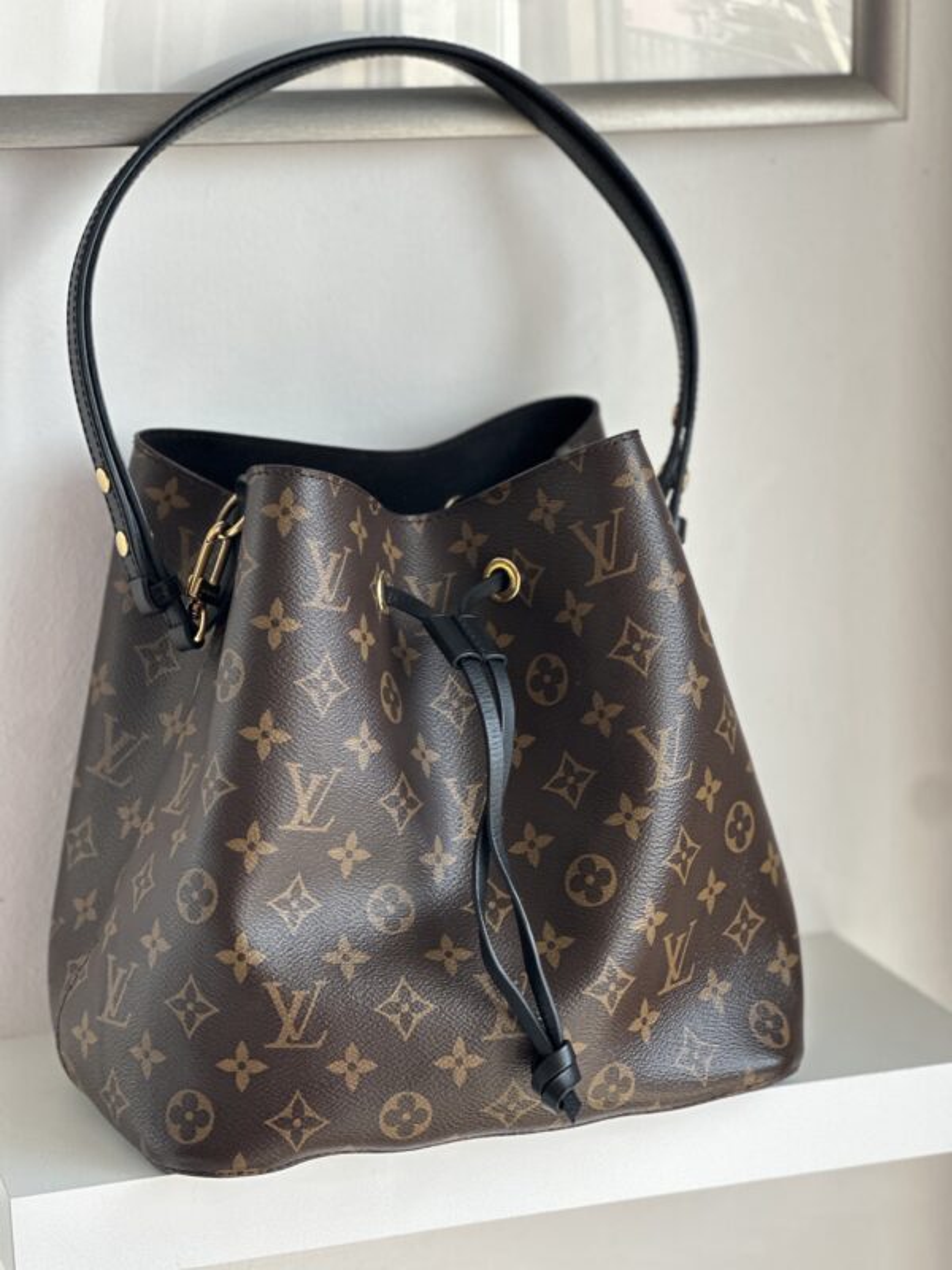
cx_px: 476
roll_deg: +0.4
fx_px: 2824
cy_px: 635
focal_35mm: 77
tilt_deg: -11.1
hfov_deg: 19.1
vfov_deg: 25.3
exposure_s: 1/121
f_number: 2.8
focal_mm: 9
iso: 80
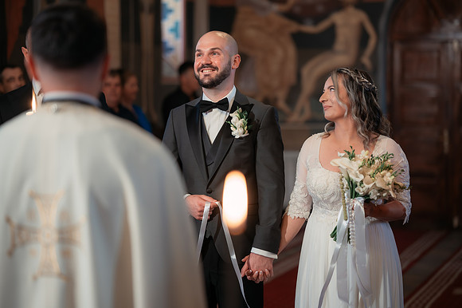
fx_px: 1142
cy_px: 147
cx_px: 242
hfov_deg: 22.9
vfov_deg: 15.3
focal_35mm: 89
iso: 1600
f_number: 1.8
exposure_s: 1/200
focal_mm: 85
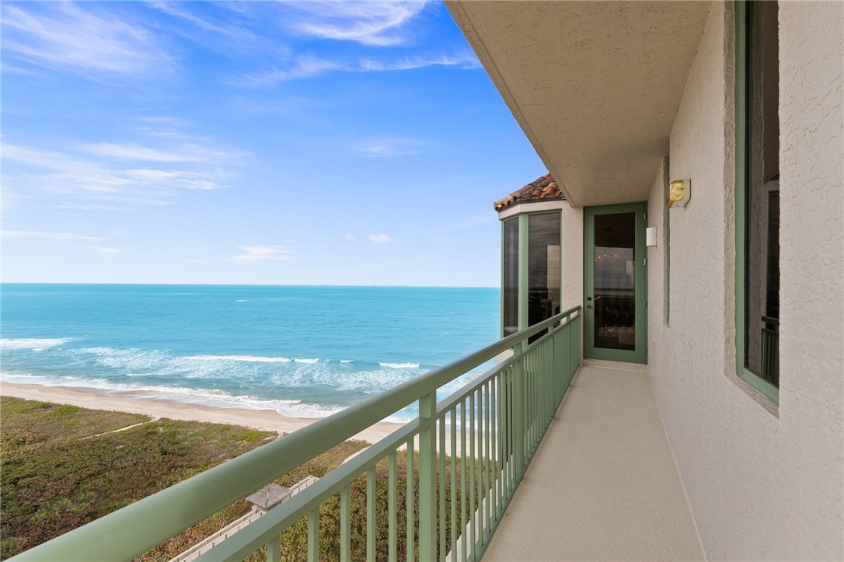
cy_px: 281
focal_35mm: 15
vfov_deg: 77.3
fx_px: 351
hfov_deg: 100.4
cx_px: 422
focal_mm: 10
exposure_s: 1/100
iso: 100
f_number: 9
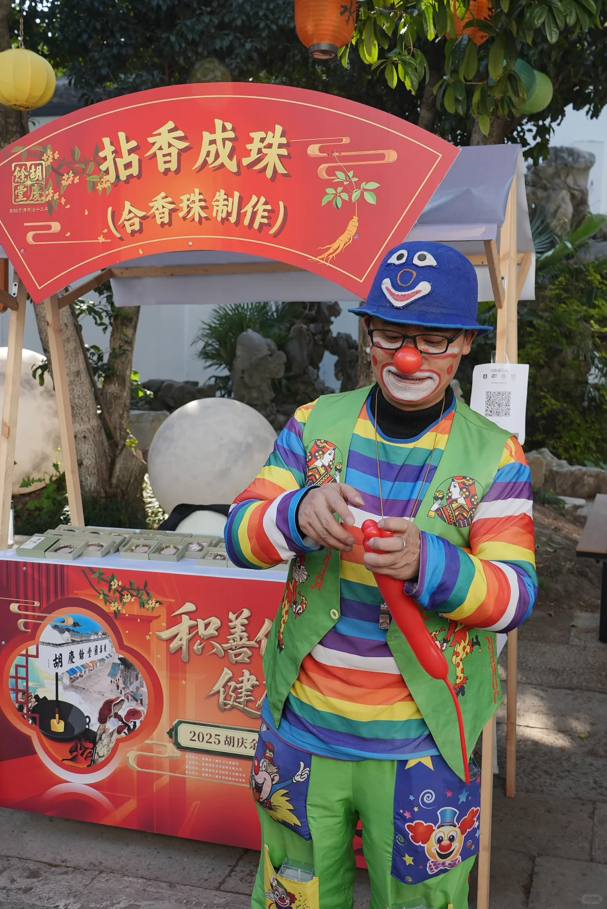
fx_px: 985
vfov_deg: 49.5
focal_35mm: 39
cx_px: 304
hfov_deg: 34.2
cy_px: 454
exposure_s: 1/200
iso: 320
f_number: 9
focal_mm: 39
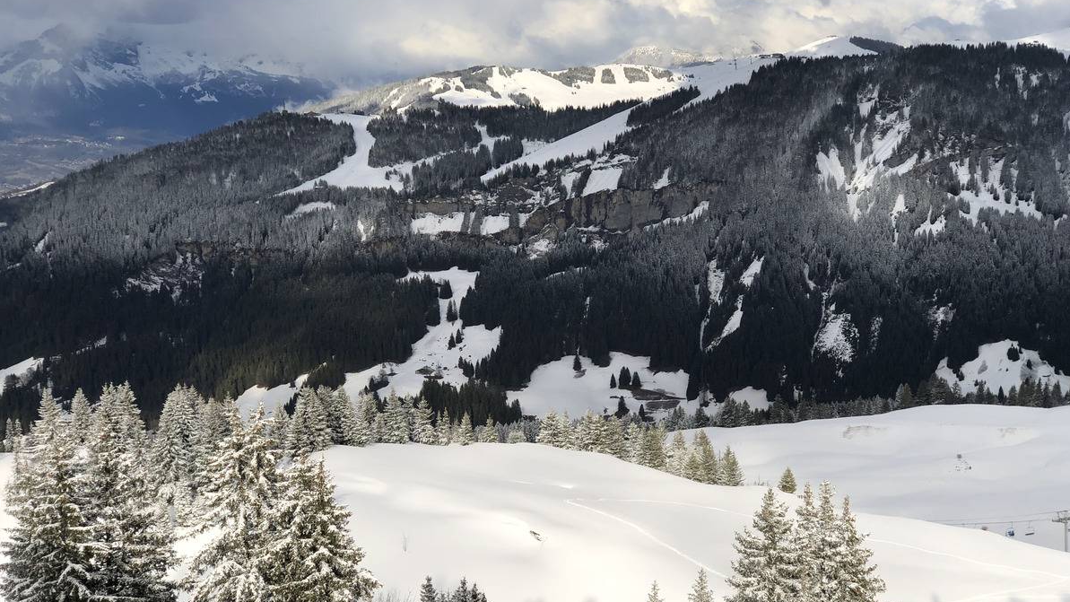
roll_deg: +0.9
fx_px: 1617
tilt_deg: -12.4
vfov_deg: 21.0
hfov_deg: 36.6
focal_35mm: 57
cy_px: 380
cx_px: 537
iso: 16
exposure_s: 1/2315
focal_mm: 6
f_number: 2.4
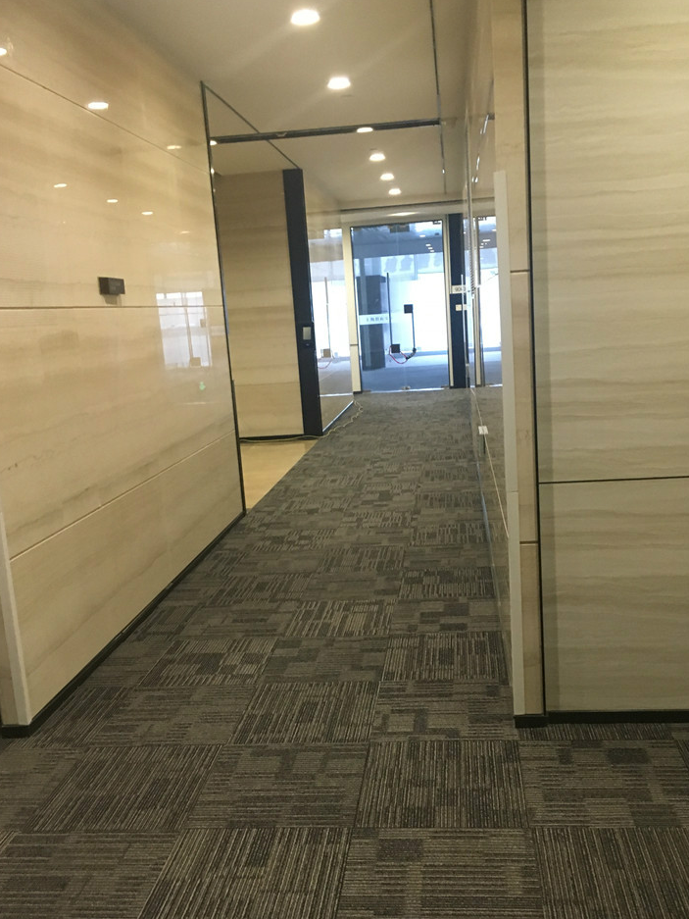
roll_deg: +2.6
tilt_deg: -9.5
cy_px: 478
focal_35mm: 33
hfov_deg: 42.9
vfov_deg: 55.3
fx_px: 876
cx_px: 363
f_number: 2.2
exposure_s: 1/25
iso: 200
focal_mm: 4.15
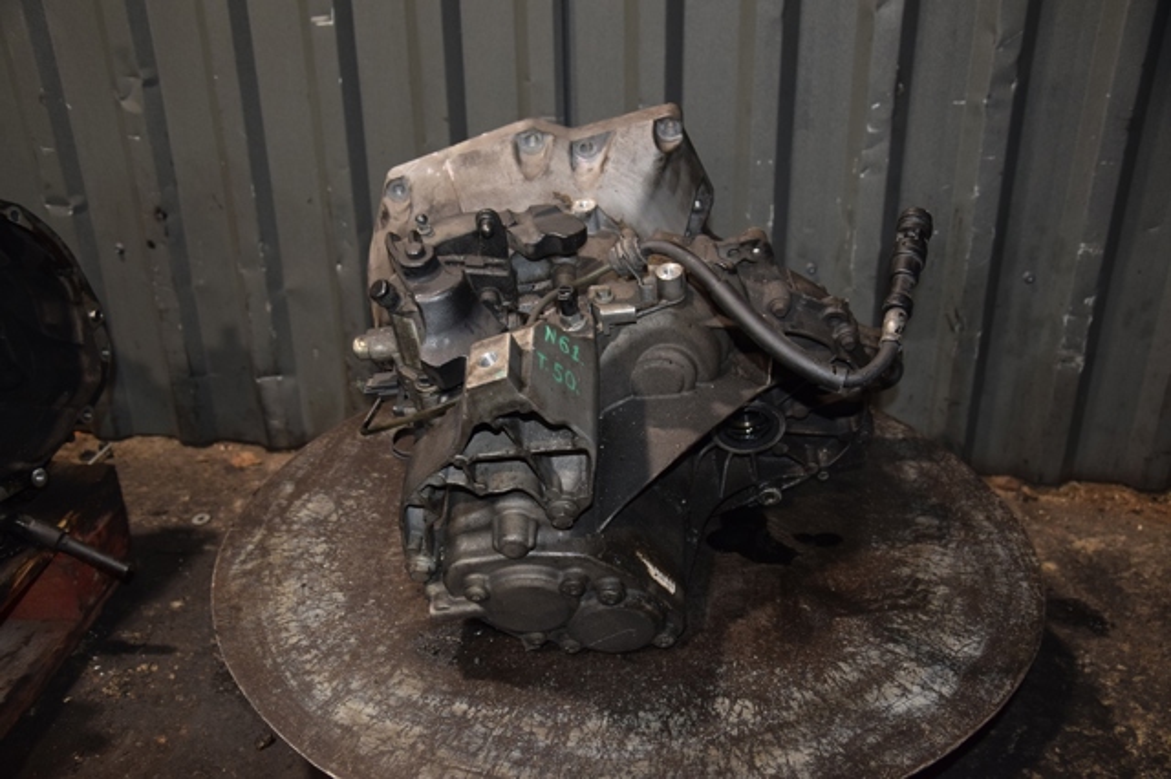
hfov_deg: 53.2
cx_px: 586
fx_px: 1170
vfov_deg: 36.8
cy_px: 390
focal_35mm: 36
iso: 800
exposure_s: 1/60
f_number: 5
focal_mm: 24
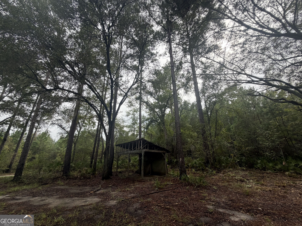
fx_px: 122
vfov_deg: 85.7
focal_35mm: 14
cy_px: 113
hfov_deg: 102.1
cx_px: 151
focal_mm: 2.22
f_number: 2.2
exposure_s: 1/502
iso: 50
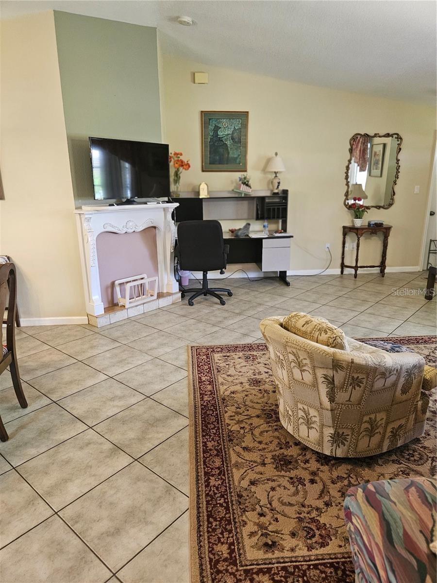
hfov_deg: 58.9
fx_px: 387
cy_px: 292
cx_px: 218
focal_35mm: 23
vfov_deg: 73.9
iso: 500
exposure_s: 1/120
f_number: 1.8
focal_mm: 5.4
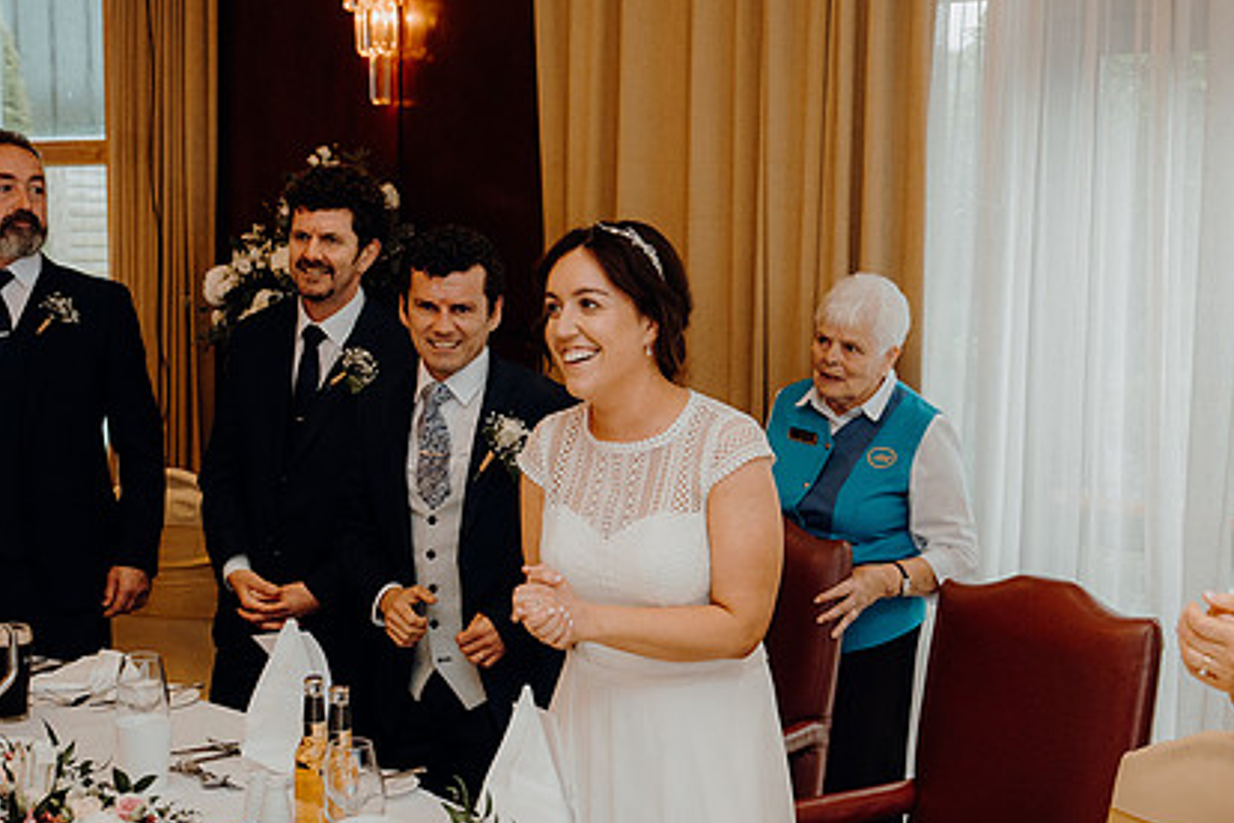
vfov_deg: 21.5
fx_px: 2159
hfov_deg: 31.9
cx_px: 674
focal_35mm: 63
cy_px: 526
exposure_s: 1/200
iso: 1250
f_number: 2.8
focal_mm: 30
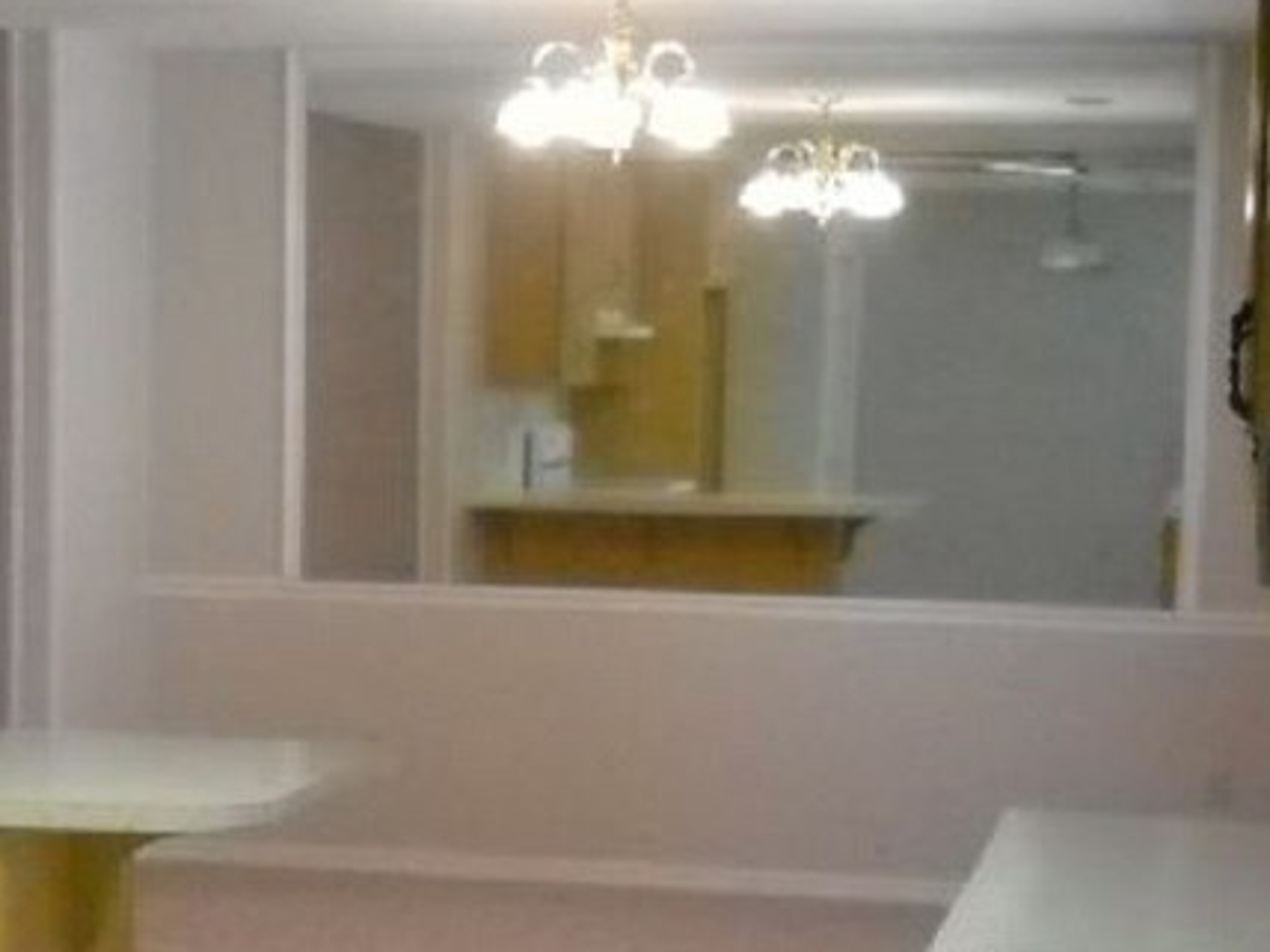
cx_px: -217
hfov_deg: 19.0
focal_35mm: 98
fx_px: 3595
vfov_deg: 14.6
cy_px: 1120
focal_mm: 6.72
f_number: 3.1
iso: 800
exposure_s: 1/96
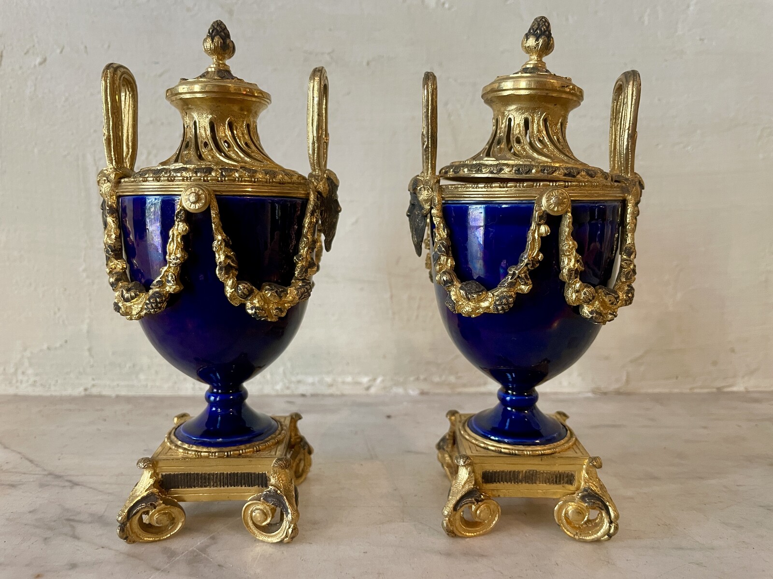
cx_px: 386
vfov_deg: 53.1
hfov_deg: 67.3
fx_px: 581
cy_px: 290
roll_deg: -1.2
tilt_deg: -5.6
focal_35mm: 26
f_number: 1.6
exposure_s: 1/50
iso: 250
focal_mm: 4.2
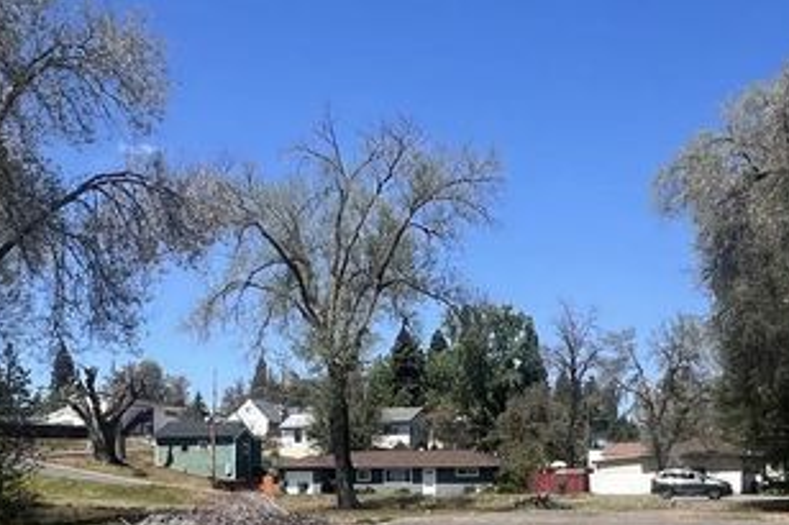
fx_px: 986
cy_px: 489
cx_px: 412
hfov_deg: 43.6
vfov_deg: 28.5
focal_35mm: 45
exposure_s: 1/1340
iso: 32
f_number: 1.8
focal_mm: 1.57
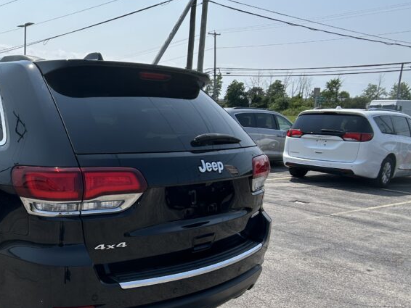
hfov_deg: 37.8
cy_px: 178
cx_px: 43
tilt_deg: -10.7
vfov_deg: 30.9
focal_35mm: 47
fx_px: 558
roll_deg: -1.4
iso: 50
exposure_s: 1/6211
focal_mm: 5.7
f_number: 1.5
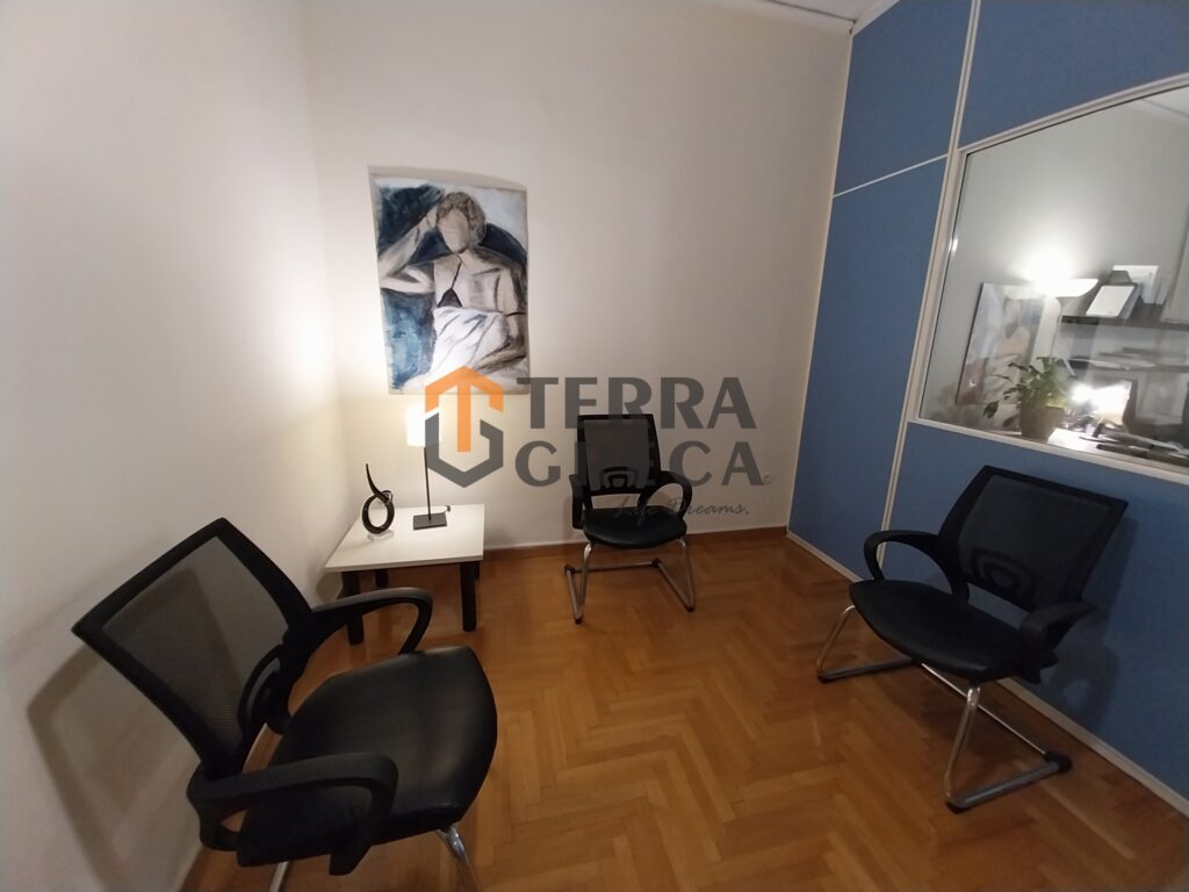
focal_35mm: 13
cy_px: 446
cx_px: 594
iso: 202
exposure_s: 1/33.4
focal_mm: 1.13
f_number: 2.2
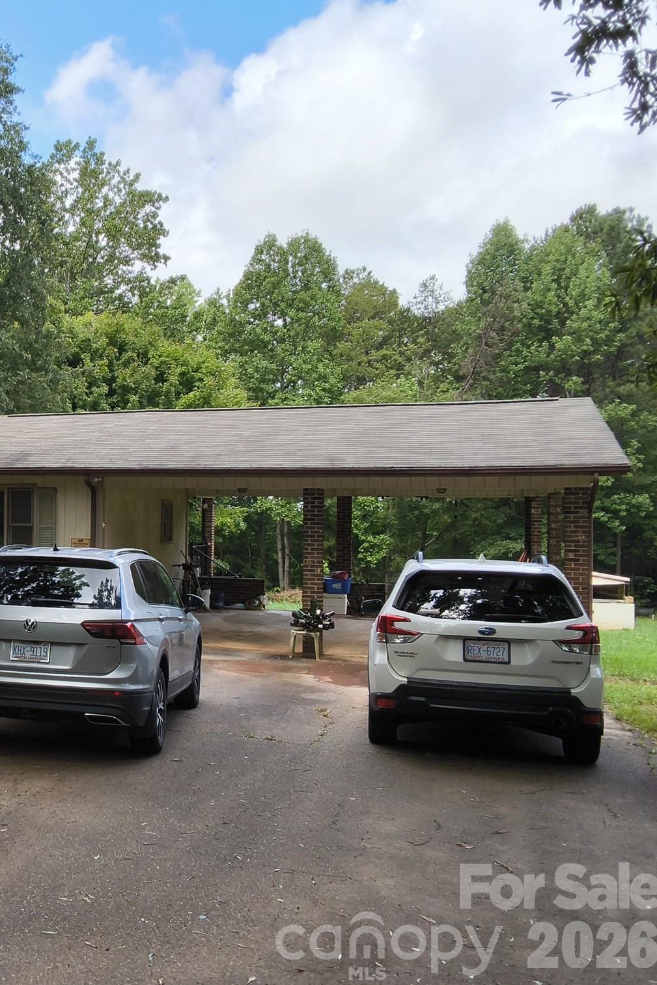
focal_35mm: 38
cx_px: 1
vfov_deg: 50.7
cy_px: 492
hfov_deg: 32.3
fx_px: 1040
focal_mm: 2.87
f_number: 2
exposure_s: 1/560
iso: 32
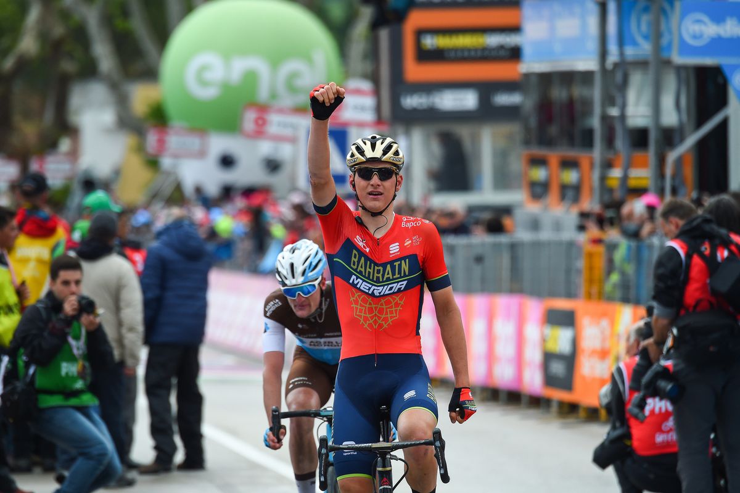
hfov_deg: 5.2
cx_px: 370
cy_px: 246
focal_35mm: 400
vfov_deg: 3.4
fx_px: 8218
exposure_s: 1/1600
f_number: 7.1
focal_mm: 400
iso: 1000
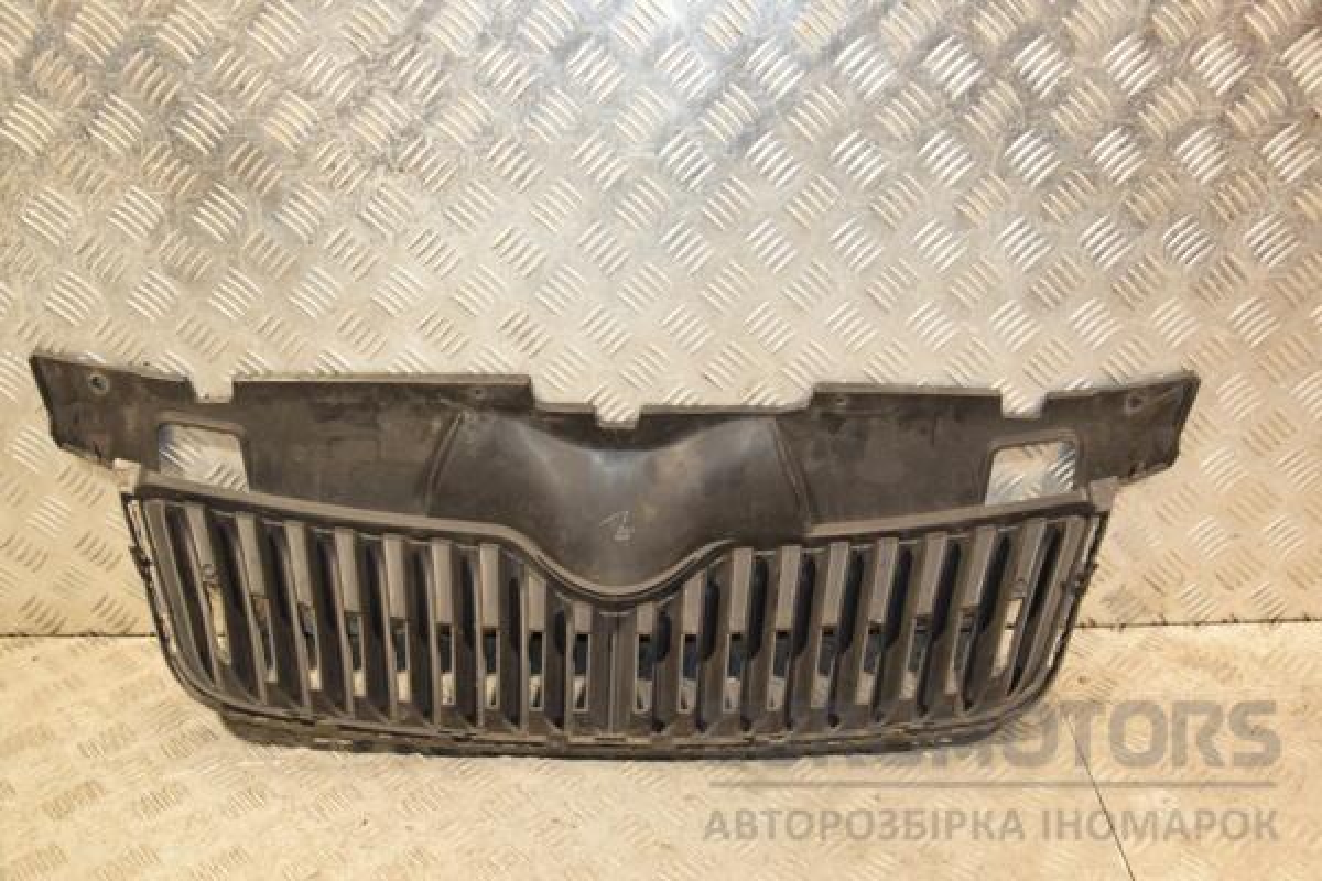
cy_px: 440
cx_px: 661
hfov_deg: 53.1
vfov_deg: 36.9
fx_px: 1322
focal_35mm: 36
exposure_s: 1/100
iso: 800
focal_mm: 24
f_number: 5
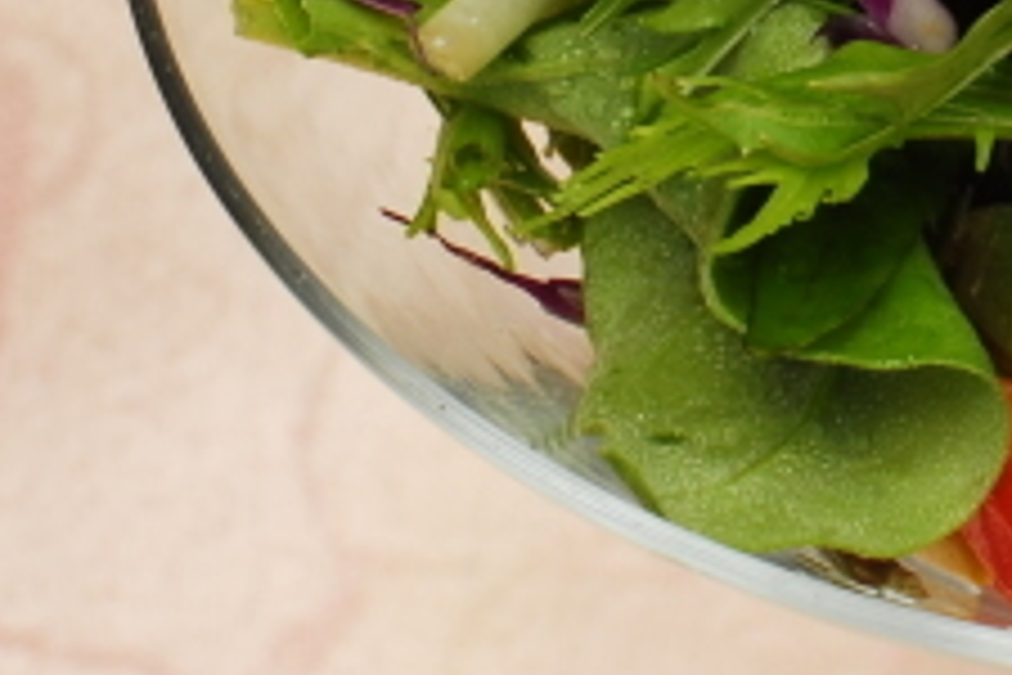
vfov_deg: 4.0
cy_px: -263
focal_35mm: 342
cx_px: 1300
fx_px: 9613
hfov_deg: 6.0
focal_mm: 50
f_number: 11
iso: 100
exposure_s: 1/15
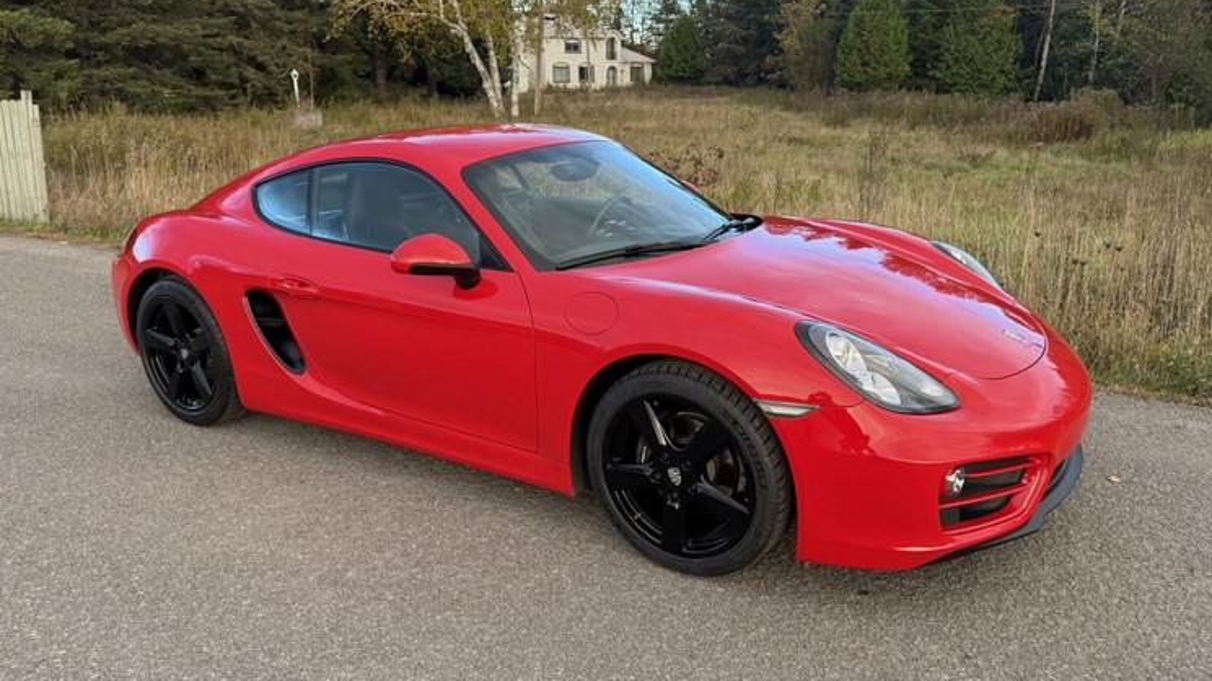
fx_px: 867
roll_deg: +1.1
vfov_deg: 42.9
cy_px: 329
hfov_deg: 69.9
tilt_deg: -14.5
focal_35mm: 27
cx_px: 613
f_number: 1.78
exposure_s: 1/206
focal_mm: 6.76
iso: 160
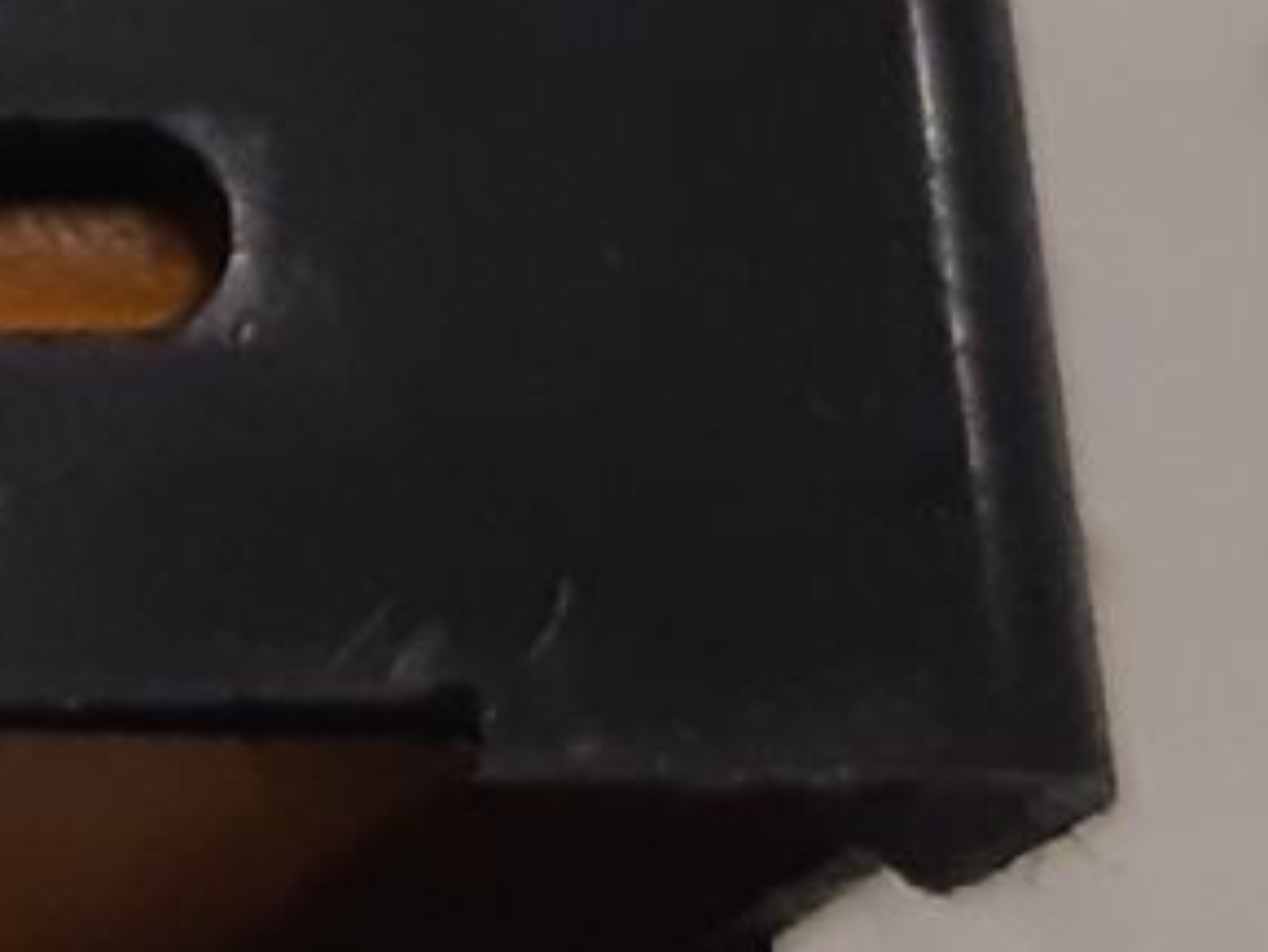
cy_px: -307
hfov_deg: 9.6
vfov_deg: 8.0
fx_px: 6743
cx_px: -1680
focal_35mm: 184
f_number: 1.7
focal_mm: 3.93
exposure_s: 1/50
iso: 200
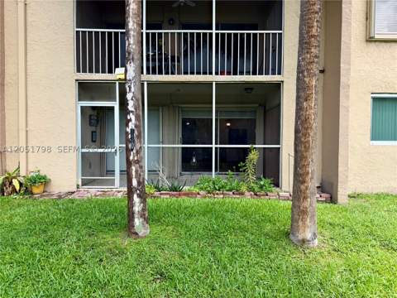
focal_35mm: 24
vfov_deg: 56.8
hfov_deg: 71.6
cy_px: 149
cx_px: 198
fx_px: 275
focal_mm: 6.76
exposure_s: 1/1139
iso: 80
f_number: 1.78
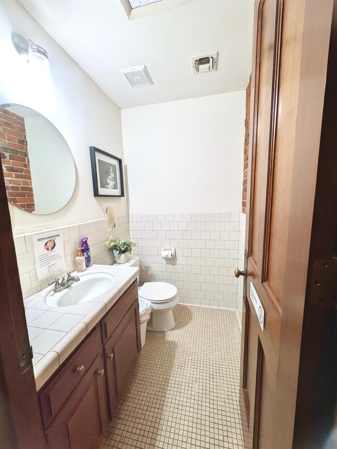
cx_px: 168
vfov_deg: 102.1
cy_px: 224
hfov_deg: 85.7
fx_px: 182
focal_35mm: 14
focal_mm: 1.85
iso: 43
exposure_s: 1/24
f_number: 2.2
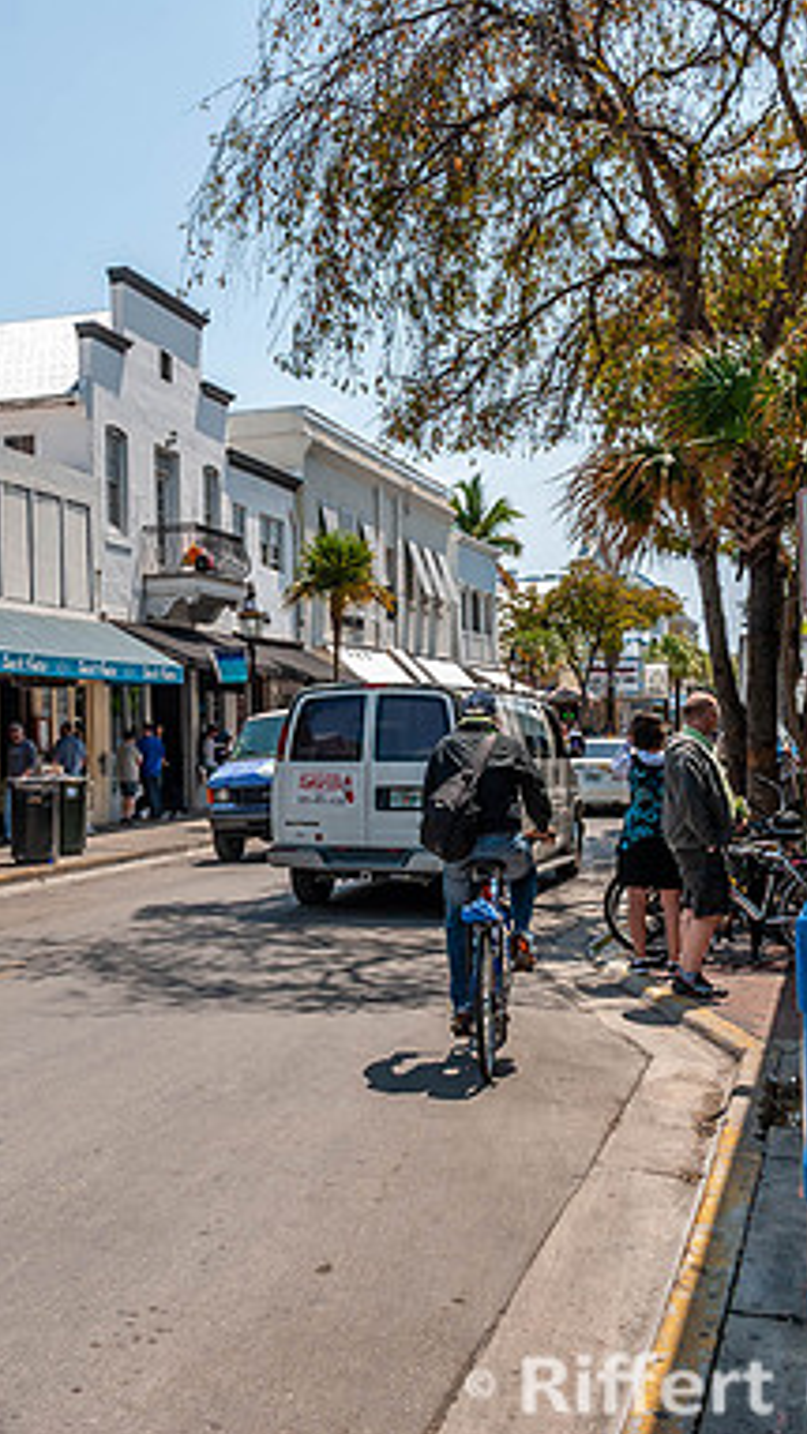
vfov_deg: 47.4
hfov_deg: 27.4
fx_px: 1635
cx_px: 214
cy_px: 725
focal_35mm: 43
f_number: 7.1
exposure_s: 1/200
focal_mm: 18
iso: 100
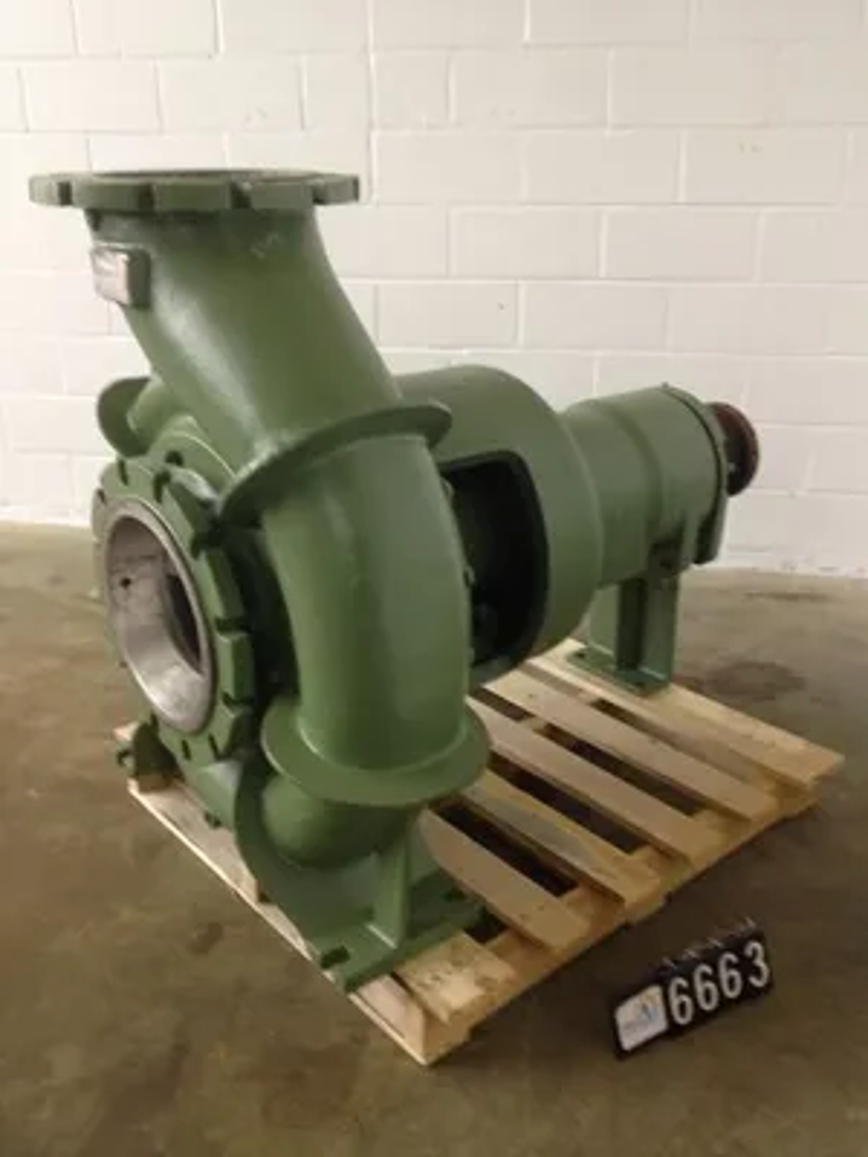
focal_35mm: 35
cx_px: 434
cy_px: 578
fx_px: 1170
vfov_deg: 52.6
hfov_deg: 40.7
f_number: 2.4
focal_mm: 4.28
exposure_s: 1/20
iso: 160
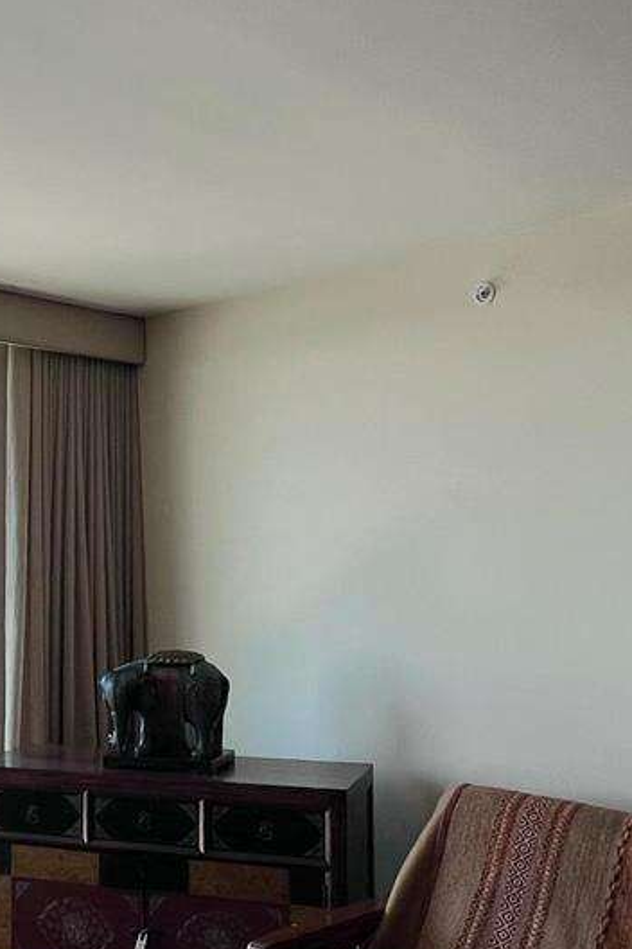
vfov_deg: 47.3
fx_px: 1080
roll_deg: -0.4
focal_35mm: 41
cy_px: 523
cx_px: 147
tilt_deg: +3.1
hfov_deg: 31.9
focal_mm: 1.57
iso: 32
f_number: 1.8
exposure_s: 1/305
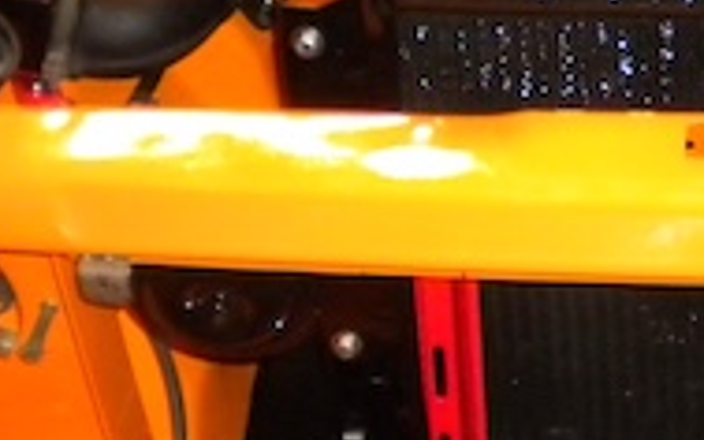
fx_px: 2263
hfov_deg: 17.1
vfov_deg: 10.9
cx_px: 771
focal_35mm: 118
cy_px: -101
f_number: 3.1
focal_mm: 6.3
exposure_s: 1/30
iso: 400
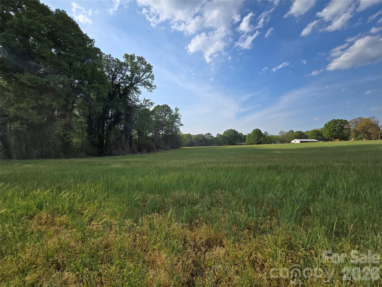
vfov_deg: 89.9
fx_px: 143
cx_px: 191
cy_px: 144
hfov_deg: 106.2
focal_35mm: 13
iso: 50
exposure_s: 1/2005
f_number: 2.2
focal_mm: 2.2
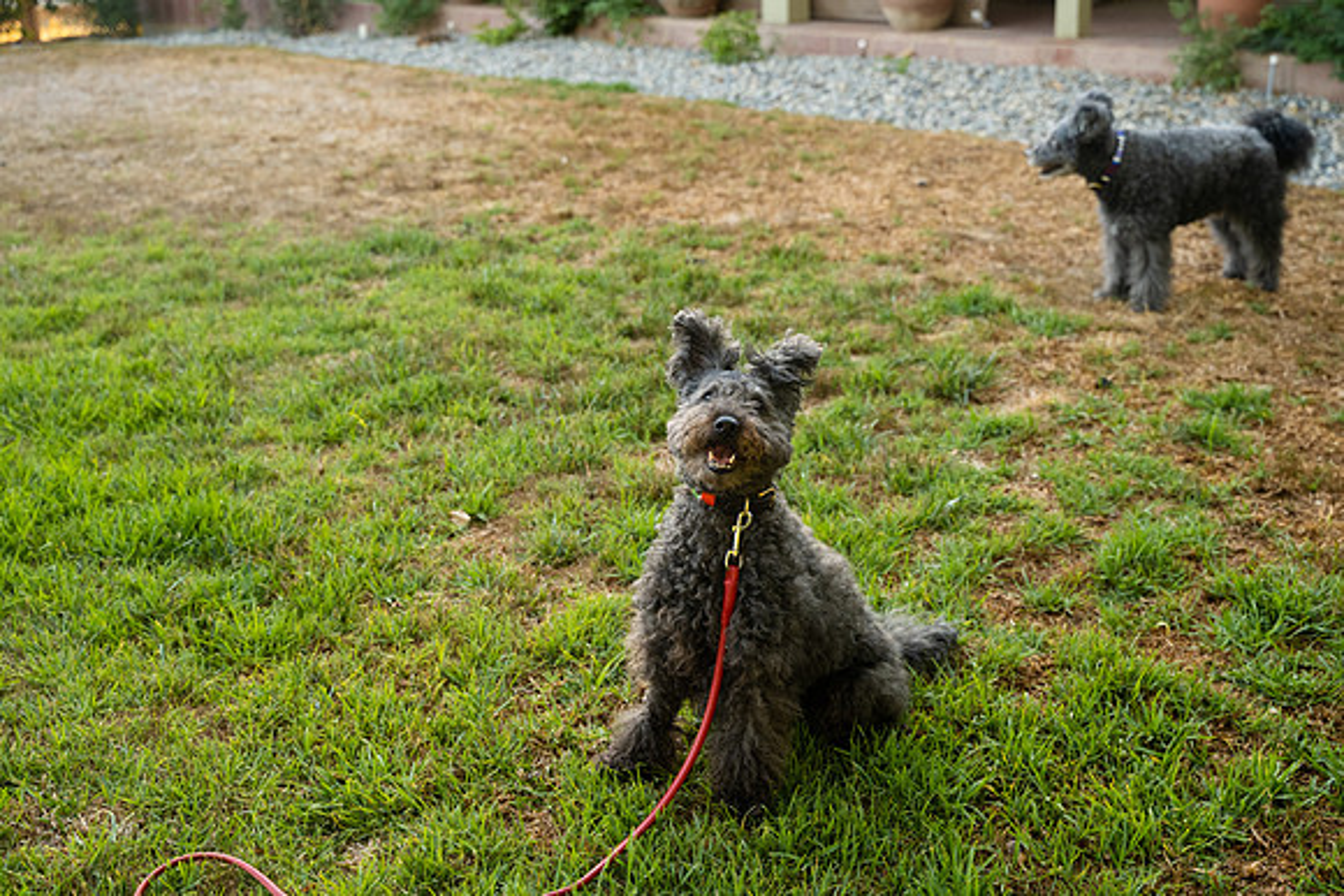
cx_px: 672
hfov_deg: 46.4
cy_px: 448
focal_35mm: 42
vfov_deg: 31.9
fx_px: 1568
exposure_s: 1/500
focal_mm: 42
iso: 800
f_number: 4
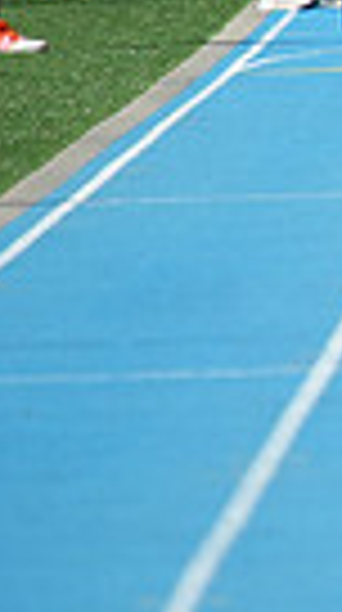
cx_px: 1264
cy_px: -173
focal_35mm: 1788
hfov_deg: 0.7
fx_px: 28970
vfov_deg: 1.2
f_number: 6.3
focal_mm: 400
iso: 400
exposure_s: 1/1600
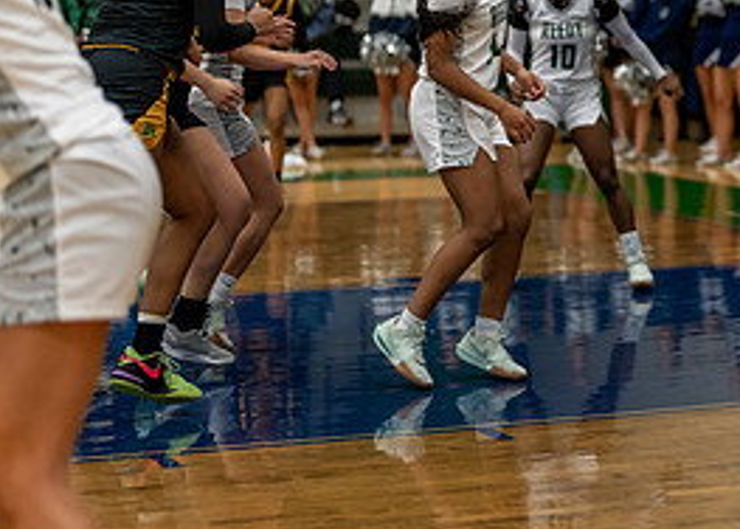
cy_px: 39
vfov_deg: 11.8
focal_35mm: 121
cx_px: 791
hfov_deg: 16.1
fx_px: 2544
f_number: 1.2
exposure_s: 1/1000
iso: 800
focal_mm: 50
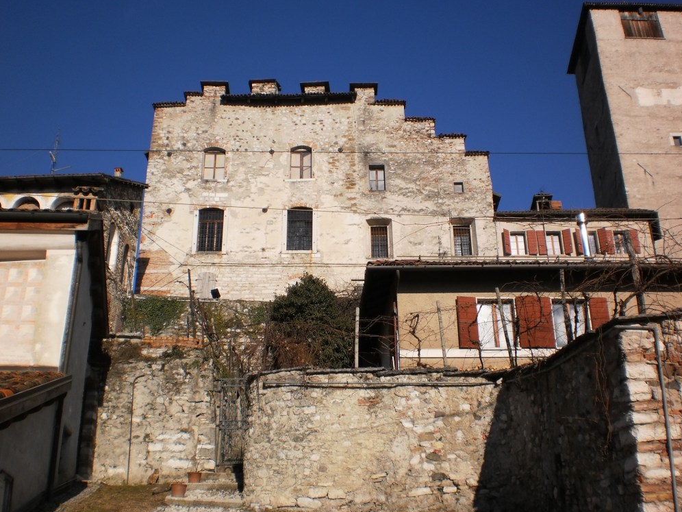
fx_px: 729
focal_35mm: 37
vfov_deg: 38.7
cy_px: 261
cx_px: 340
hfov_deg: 50.1
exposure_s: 1/1600
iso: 100
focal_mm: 6.3
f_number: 4.6
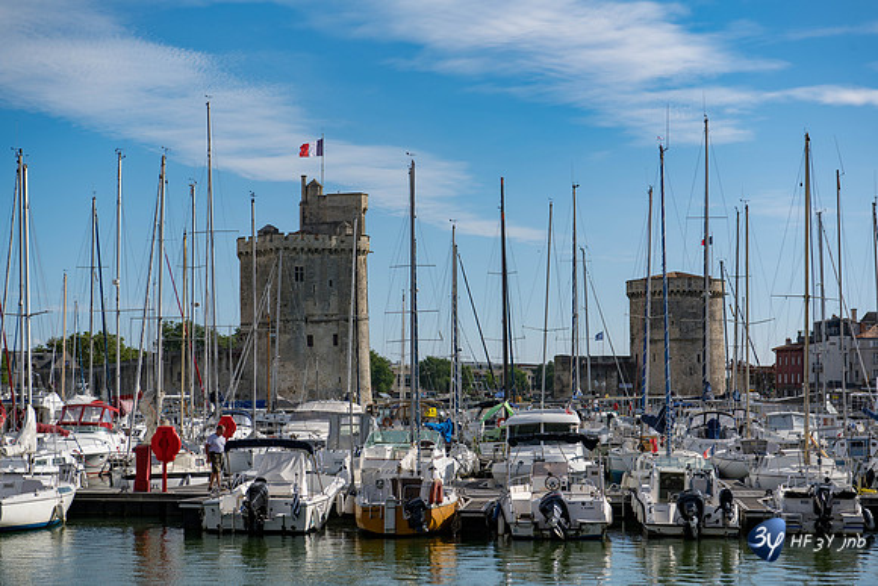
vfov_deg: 19.5
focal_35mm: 70
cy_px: 293
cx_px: 439
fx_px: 1708
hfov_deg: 28.8
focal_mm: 70
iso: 64
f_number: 6.3
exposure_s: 1/640
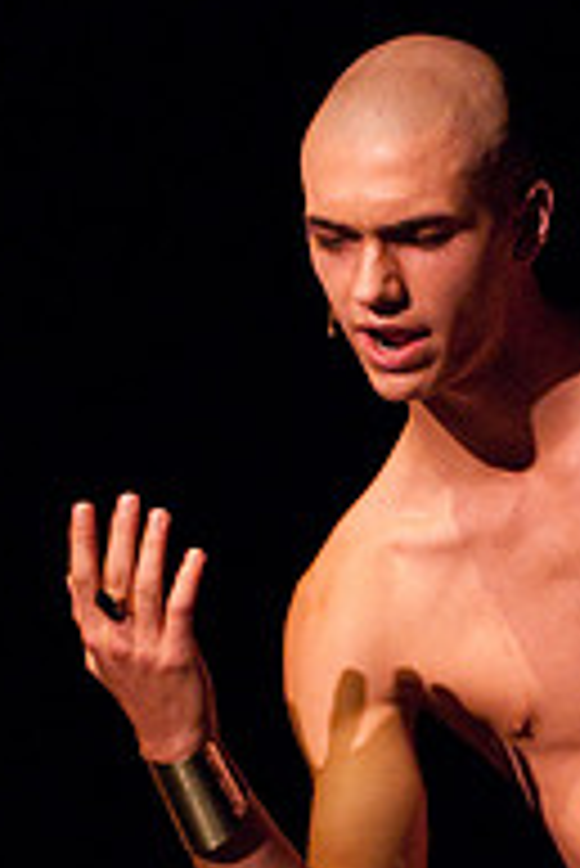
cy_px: 877
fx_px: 6754
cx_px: 465
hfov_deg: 4.9
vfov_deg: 7.3
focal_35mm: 280
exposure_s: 1/50
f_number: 2.8
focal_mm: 80
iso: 1000
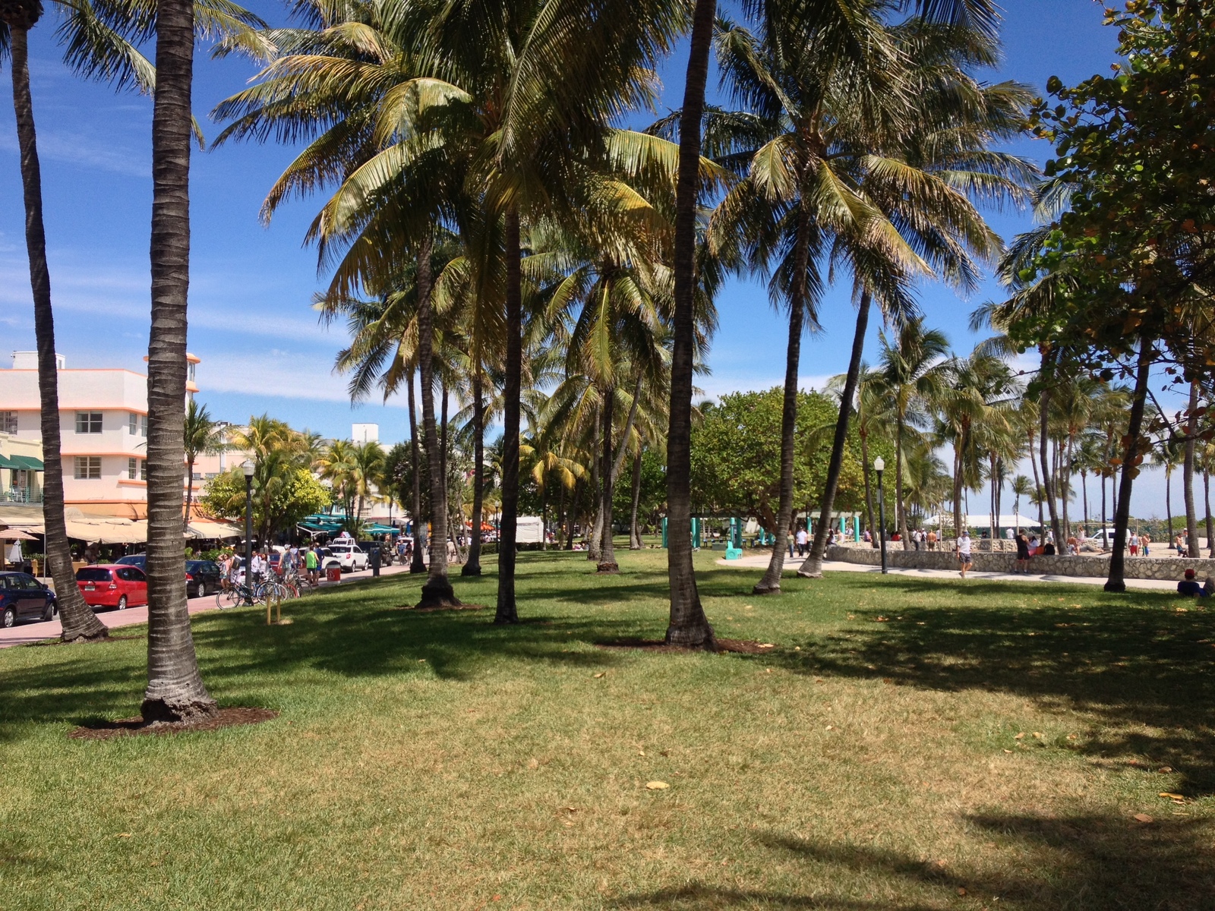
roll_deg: +0.7
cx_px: 608
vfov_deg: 40.7
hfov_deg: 52.6
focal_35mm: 35
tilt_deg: +0.3
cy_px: 456
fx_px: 1228
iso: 50
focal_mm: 4.28
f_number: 2.4
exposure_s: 1/1381
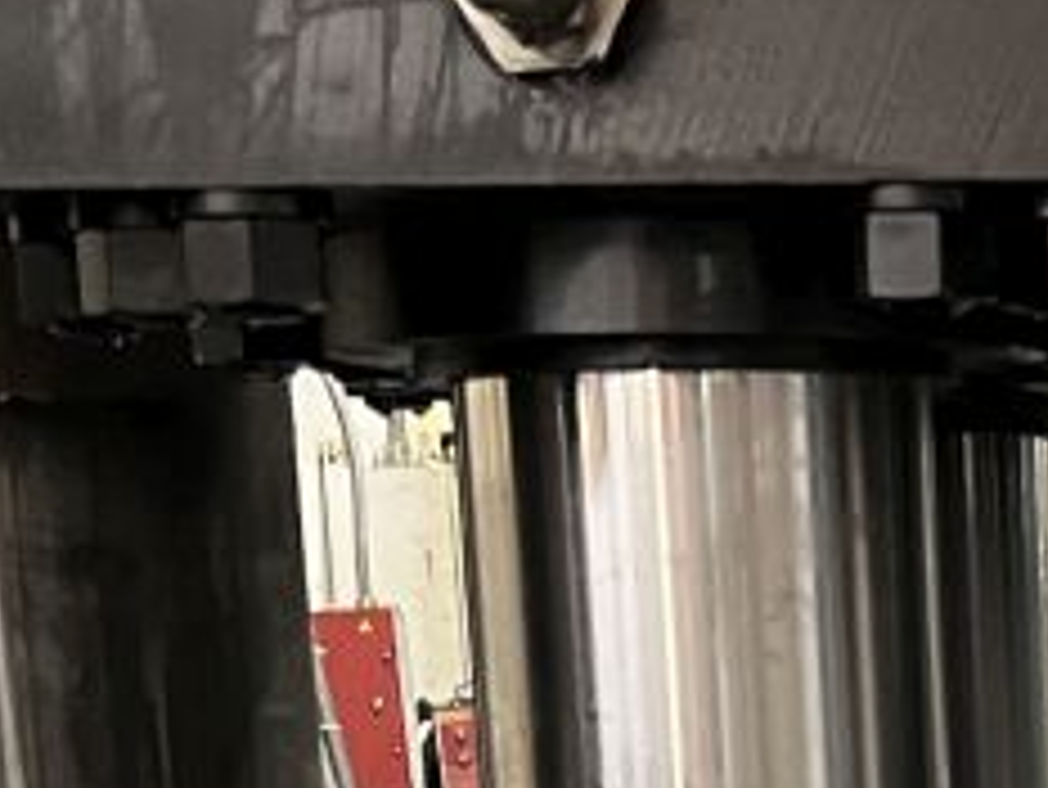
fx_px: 4725
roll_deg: +0.9
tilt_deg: -19.0
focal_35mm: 156
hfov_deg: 12.1
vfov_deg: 8.4
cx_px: 1556
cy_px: 2157
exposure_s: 1/60
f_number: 1.5
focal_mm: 5.7
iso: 320
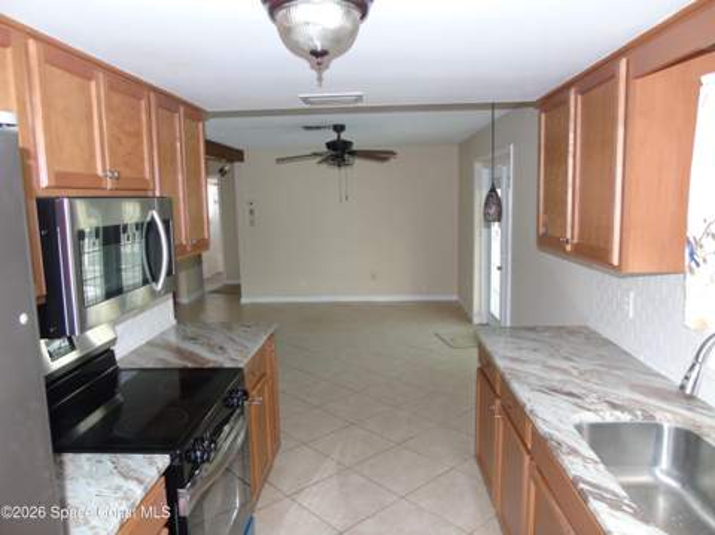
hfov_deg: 69.4
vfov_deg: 54.8
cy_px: 268
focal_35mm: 25
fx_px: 516
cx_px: 358
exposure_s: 1/30
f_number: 3.4
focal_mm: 4.4
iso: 200
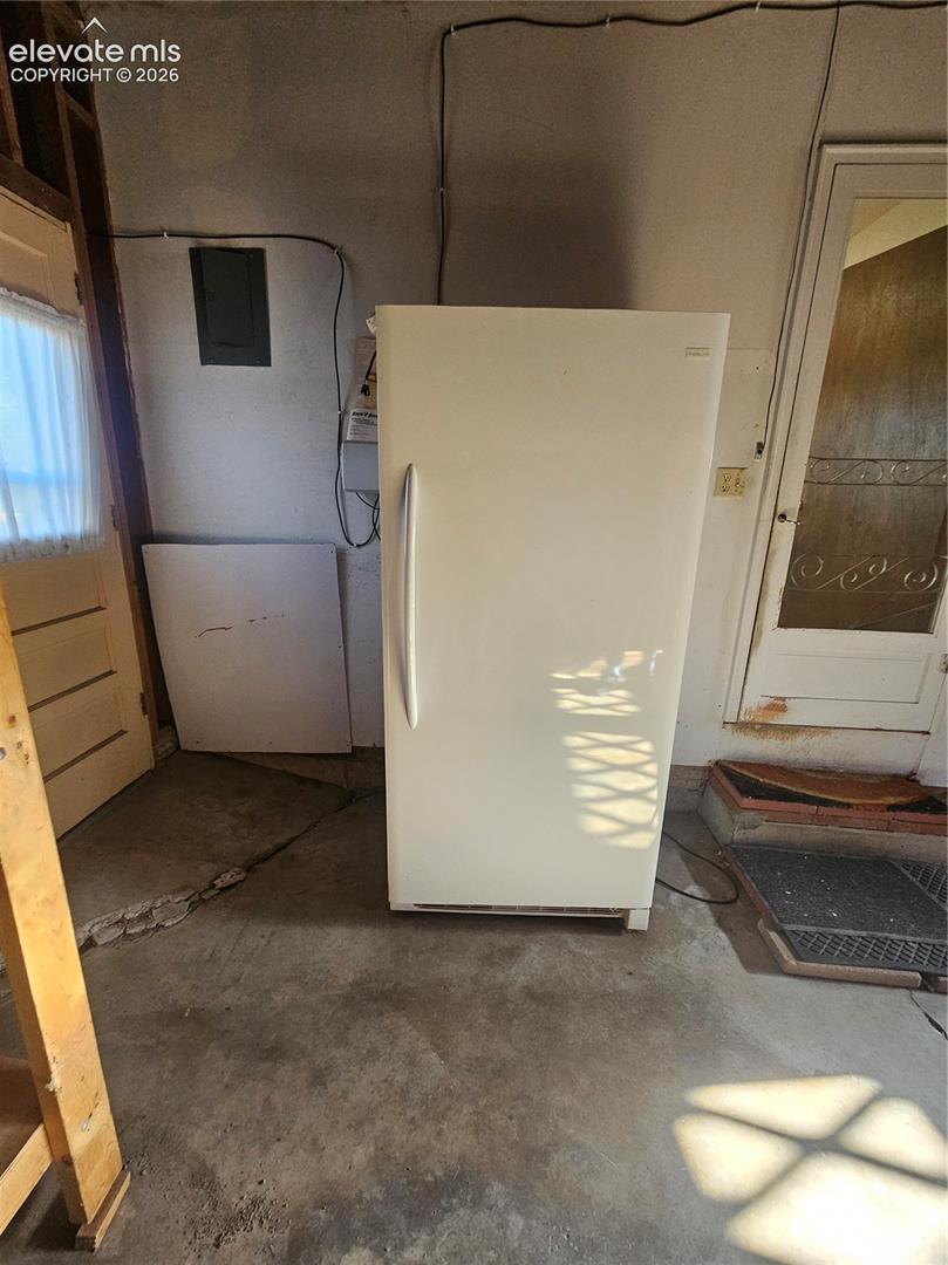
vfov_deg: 106.2
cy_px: 632
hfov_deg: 89.9
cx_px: 474
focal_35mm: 13
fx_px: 475
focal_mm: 2.2
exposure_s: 1/60
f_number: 2.2
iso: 320
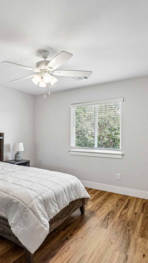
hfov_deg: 47.0
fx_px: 161
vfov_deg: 78.7
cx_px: 31
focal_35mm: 23
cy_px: 135
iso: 400
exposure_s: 1/20
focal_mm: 14
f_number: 8
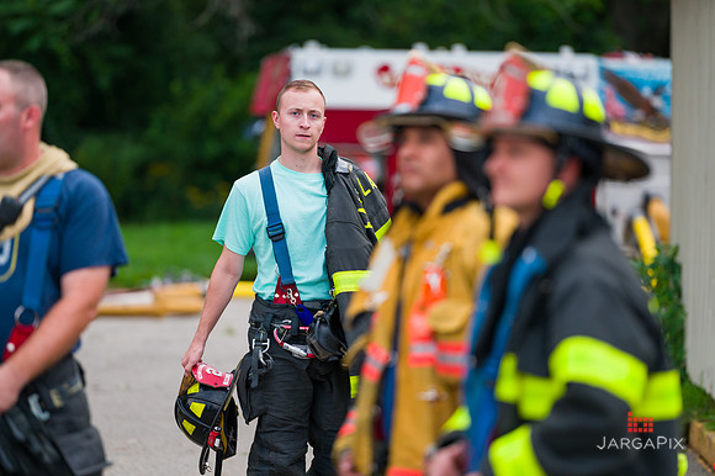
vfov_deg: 6.9
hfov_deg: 10.3
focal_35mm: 200
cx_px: 358
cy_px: 238
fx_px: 3970
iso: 500
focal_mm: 200
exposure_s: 1/250
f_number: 3.2
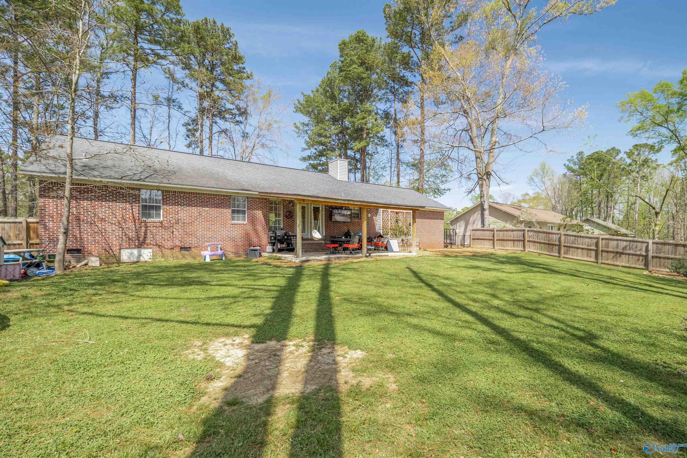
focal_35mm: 15
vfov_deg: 77.3
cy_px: 229
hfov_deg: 100.4
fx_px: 286
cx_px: 344
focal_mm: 10
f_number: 7.1
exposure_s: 1/125
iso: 640
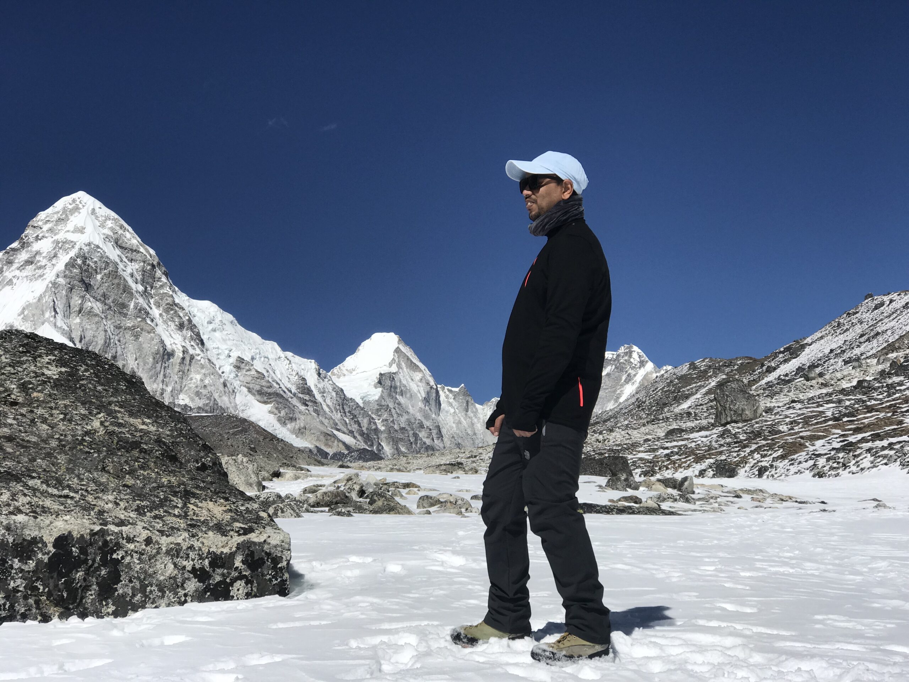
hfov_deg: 33.8
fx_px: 1497
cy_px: 341
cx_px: 454
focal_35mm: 57
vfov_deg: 25.7
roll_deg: +1.1
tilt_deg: +9.2
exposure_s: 1/3096
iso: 20
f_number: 2.8
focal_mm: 6.6
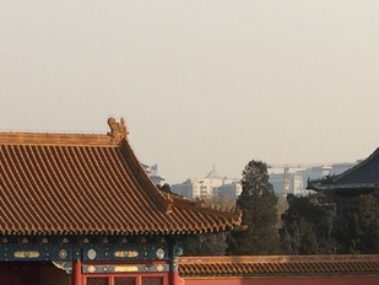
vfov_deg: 9.7
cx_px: 231
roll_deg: +0.8
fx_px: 1643
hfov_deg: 13.2
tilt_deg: -5.0
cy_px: 404
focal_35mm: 150
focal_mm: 4.15
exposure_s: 1/1163
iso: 32
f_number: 2.2
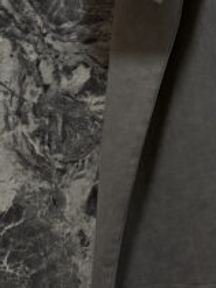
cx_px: 349
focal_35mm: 91
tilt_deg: -15.9
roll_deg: -1.7
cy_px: -87
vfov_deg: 19.8
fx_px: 758
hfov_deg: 14.8
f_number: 1.78
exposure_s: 1/60
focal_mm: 6.76
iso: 250
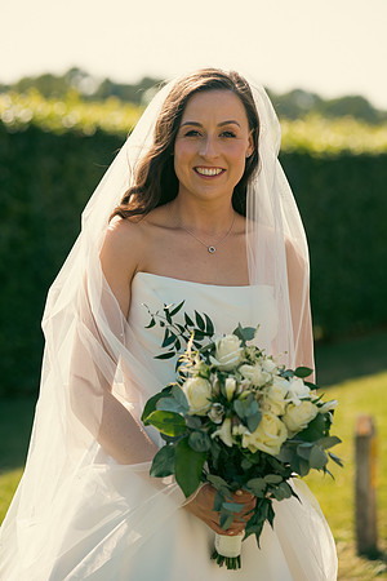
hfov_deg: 11.4
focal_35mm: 120
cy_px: 290
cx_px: 194
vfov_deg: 17.1
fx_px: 1935
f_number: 3.5
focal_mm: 120
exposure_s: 1/800
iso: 200
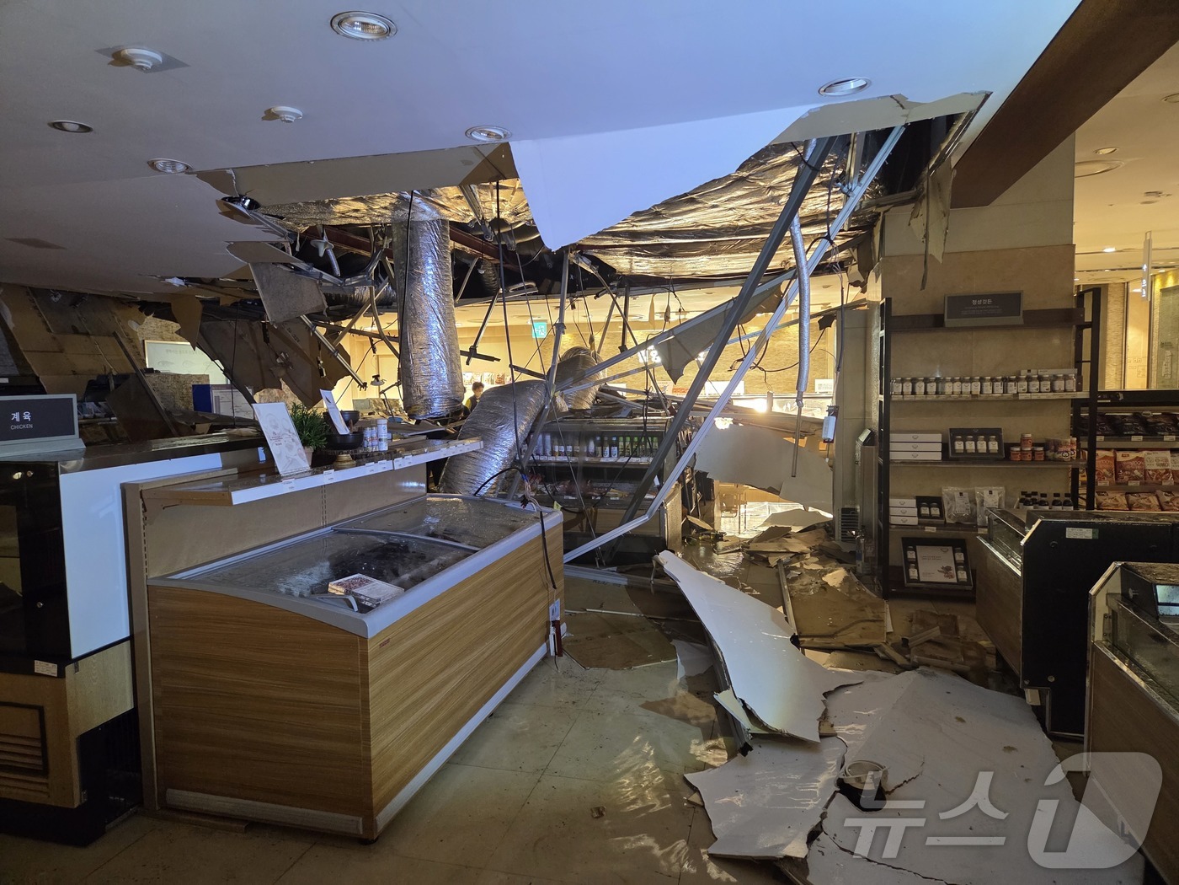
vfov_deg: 58.9
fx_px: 783
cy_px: 442
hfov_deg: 73.9
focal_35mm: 23
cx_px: 590
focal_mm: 5.4
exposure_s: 1/120
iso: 640
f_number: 1.8
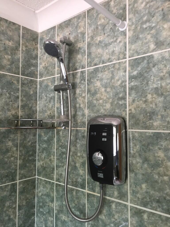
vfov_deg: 61.7
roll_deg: -0.4
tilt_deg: +3.3
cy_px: 114
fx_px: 190
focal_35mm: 29
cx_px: 85
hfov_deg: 48.2
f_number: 2.2
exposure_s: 1/30
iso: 100
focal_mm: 4.15
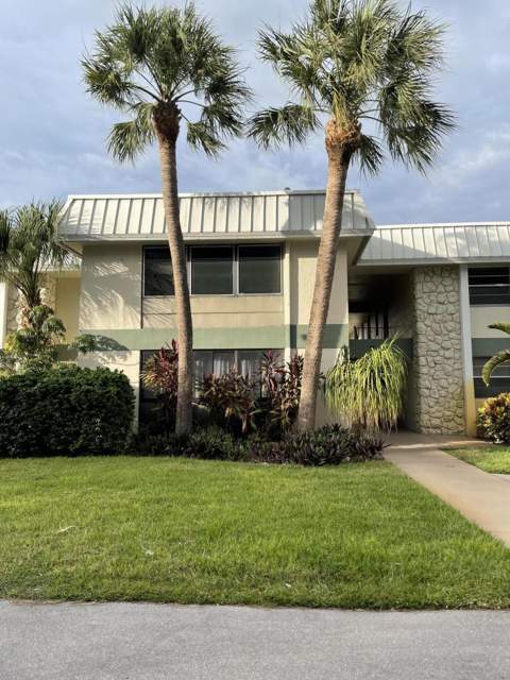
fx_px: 511
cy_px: 340
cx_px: 255
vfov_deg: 67.3
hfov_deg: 53.1
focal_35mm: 26
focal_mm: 4.2
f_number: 1.6
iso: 32
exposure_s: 1/1490
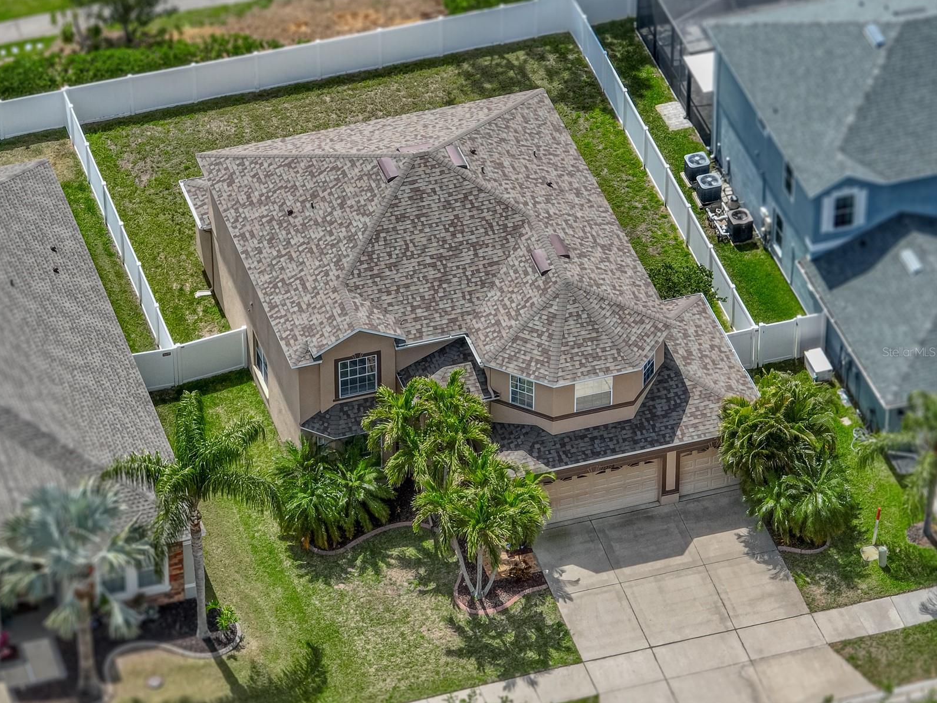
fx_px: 4385
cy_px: 352
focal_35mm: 162
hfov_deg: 12.2
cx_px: 466
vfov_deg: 9.2
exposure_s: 1/240
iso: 100
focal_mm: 29.85
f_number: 4.4
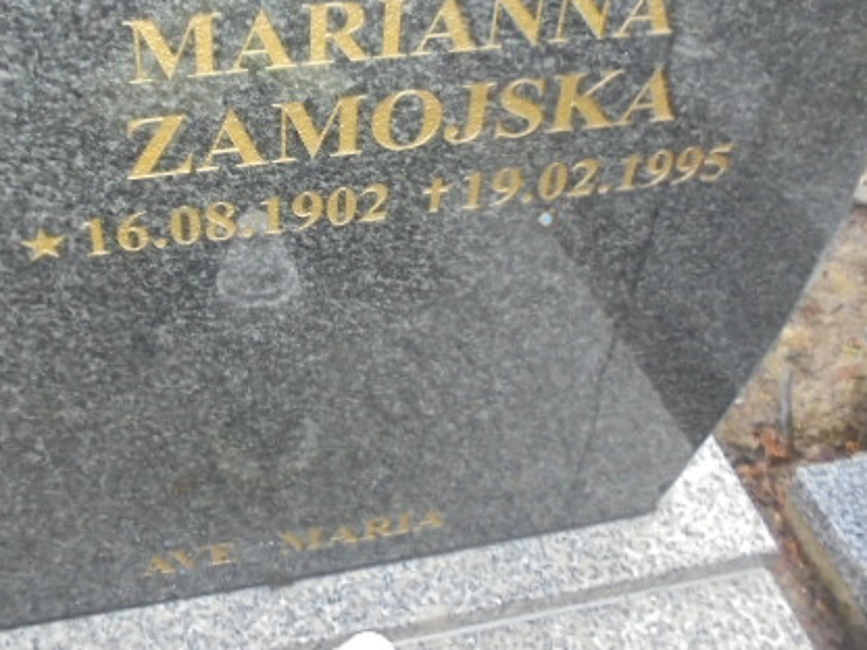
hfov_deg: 46.0
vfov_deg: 35.1
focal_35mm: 40
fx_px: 1002
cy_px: 154
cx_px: 279
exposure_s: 1/30
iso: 400
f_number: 3.5
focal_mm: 4.6
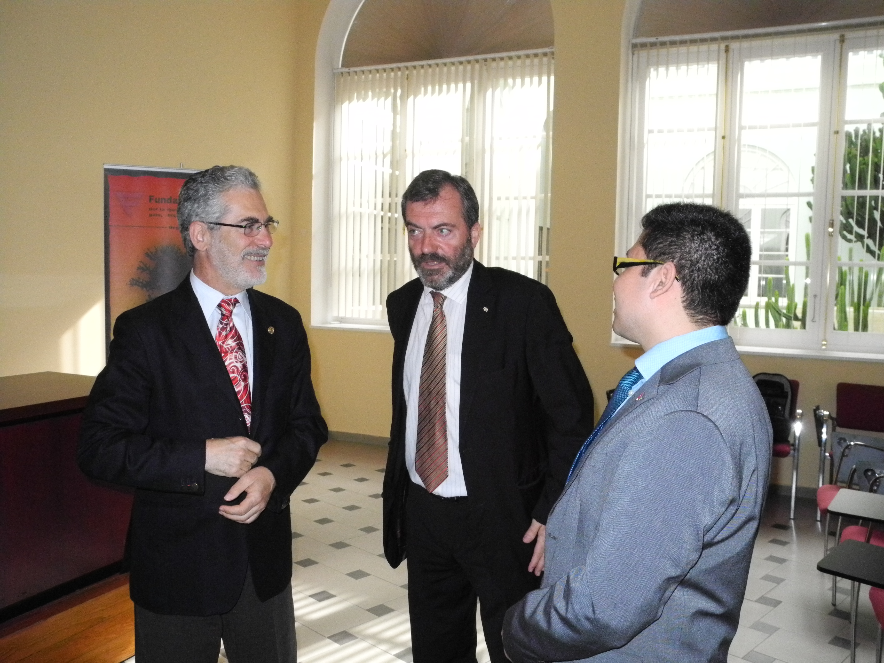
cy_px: 332
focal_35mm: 32
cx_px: 442
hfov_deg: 56.8
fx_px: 817
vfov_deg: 44.2
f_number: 3.2
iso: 800
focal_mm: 6.8
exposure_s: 1/1042
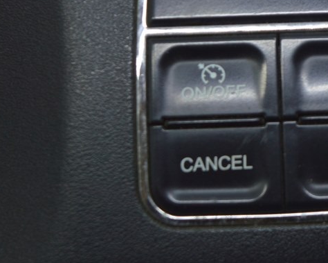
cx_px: 247
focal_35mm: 167
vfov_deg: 9.2
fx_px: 1621
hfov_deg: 11.5
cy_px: 90
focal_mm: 55
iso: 400
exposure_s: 1/40
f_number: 5.6
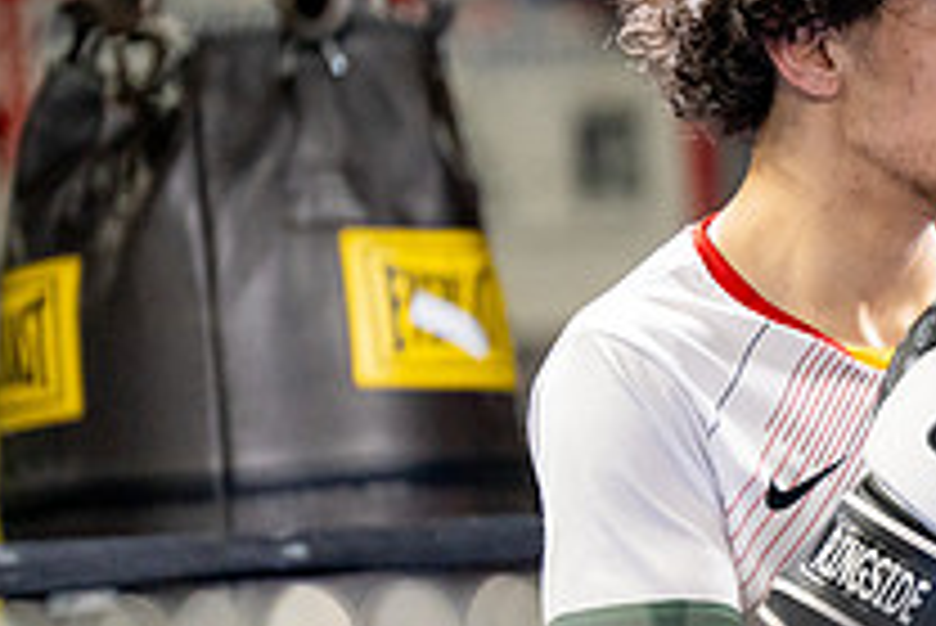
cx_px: 1170
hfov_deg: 3.7
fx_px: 14492
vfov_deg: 2.5
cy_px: 345
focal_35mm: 557
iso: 5000
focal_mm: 200
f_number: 2.8
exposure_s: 1/500
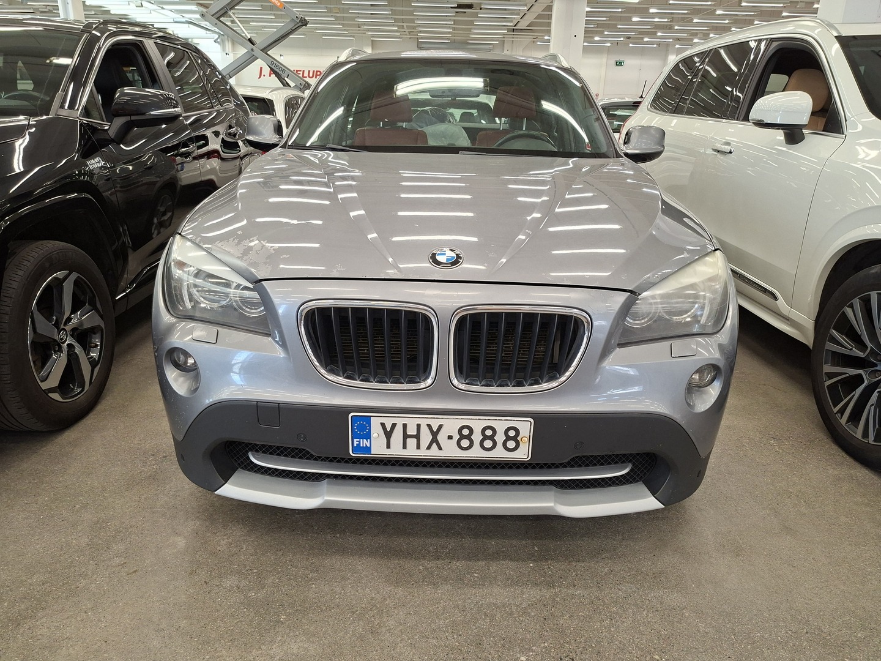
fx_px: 585
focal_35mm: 23
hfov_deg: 73.9
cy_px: 330
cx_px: 440
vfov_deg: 58.9
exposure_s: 1/100
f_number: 1.8
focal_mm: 5.54
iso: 160
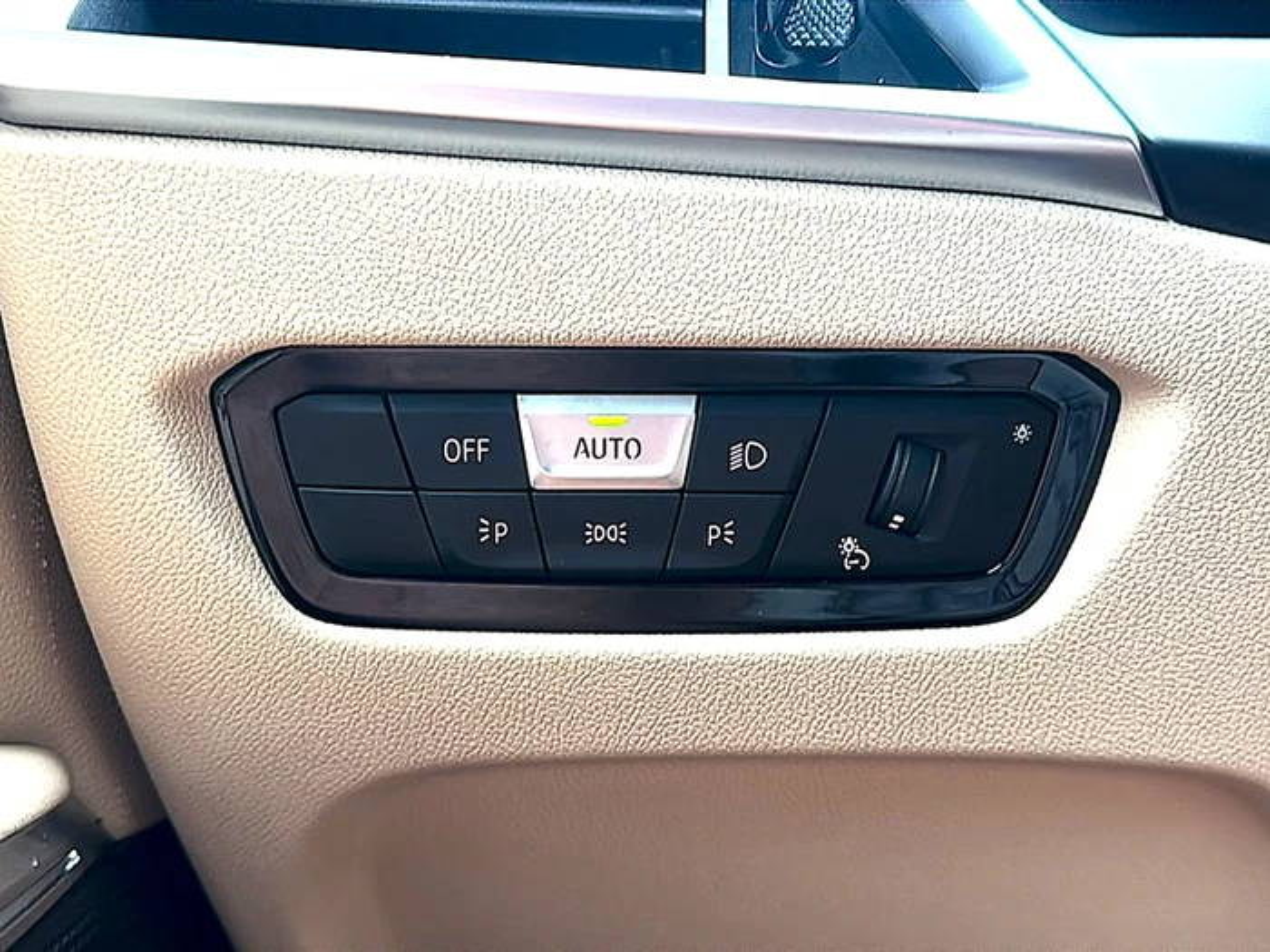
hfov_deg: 44.8
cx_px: 635
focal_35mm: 42
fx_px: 1541
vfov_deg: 34.3
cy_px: 476
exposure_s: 1/157
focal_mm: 6.86
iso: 100
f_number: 1.78
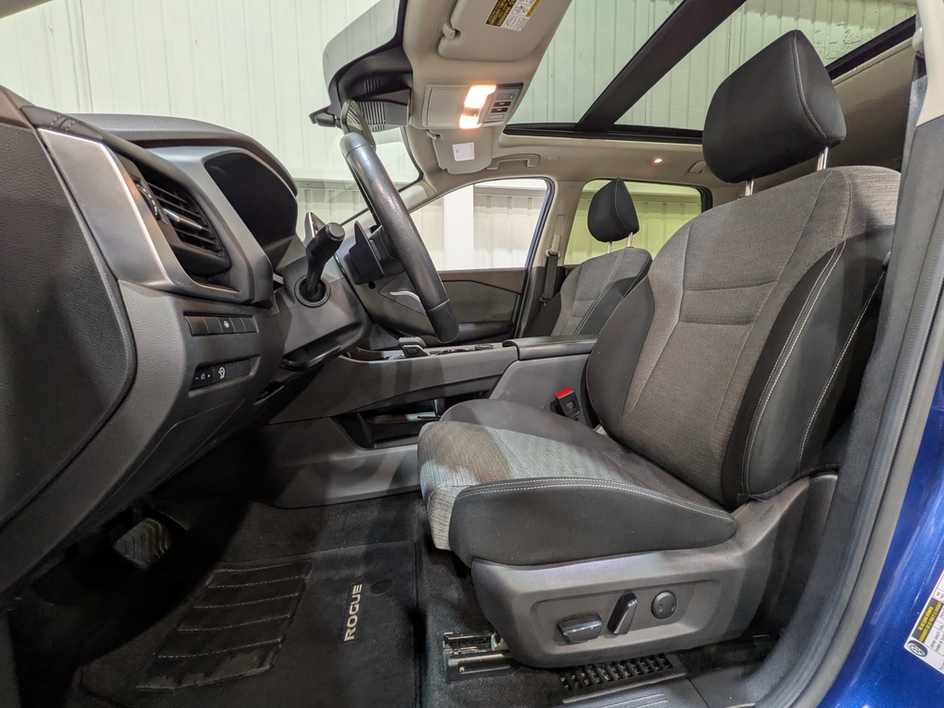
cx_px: 472
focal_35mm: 14
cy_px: 354
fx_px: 382
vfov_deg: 85.7
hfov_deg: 102.1
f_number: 2.2
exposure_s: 1/30
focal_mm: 1.83
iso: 73
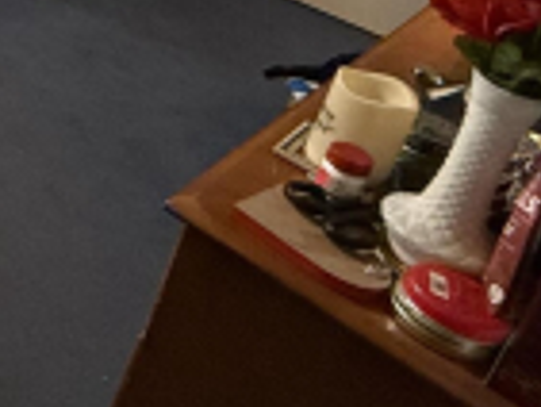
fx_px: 1032
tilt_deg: -18.4
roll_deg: -2.2
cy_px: -288
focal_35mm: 66
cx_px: -528
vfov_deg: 18.4
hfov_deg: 18.9
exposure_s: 1/60
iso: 250
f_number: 2.2
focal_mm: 2.22
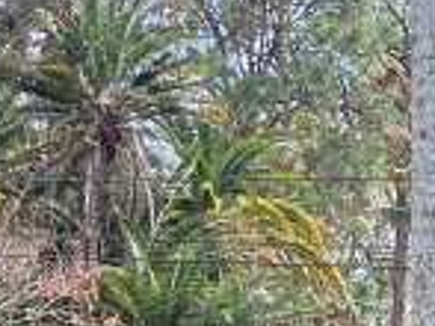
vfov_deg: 8.6
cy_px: 492
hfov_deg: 10.2
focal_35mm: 169
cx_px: 1051
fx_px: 2122
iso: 25
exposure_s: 1/166
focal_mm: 3.3
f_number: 2.4
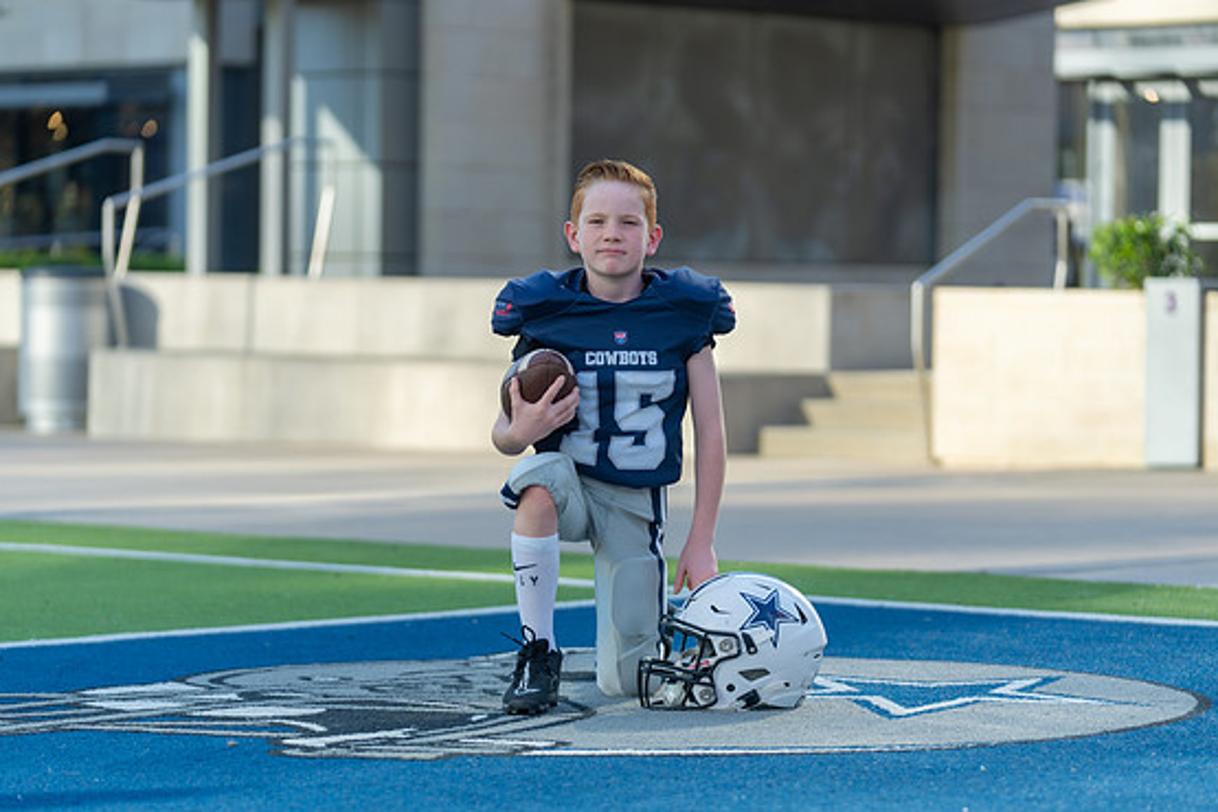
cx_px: 635
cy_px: 427
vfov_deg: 11.5
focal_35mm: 119
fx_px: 4026
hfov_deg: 17.2
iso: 100
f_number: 2.8
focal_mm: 108
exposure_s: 1/500
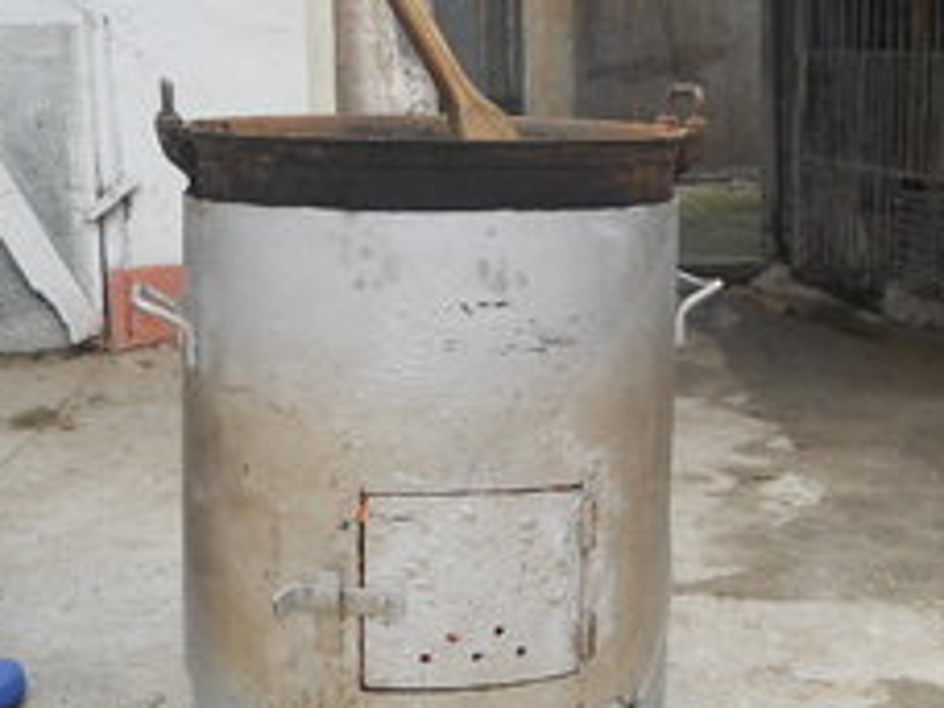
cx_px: 563
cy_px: 346
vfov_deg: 23.3
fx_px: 1718
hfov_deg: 30.6
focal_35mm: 63
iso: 80
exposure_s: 1/160
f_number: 3.1
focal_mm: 6.72
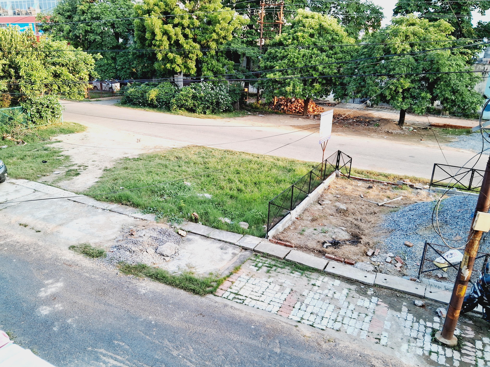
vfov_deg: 53.1
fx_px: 368
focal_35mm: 26
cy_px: 184
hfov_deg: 67.3
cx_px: 245
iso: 32
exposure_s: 1/50
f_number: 1.8
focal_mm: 3.98
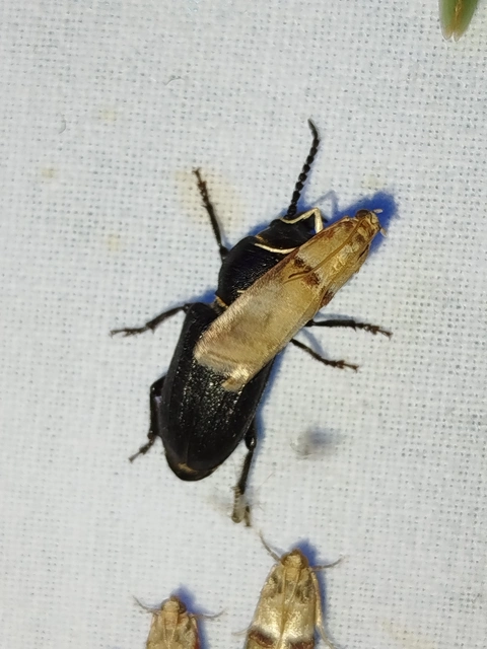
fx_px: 1482
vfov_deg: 24.7
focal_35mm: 79
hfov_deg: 18.7
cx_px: 244
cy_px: 324
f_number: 1.7
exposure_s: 1/50
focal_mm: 5.31
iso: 64
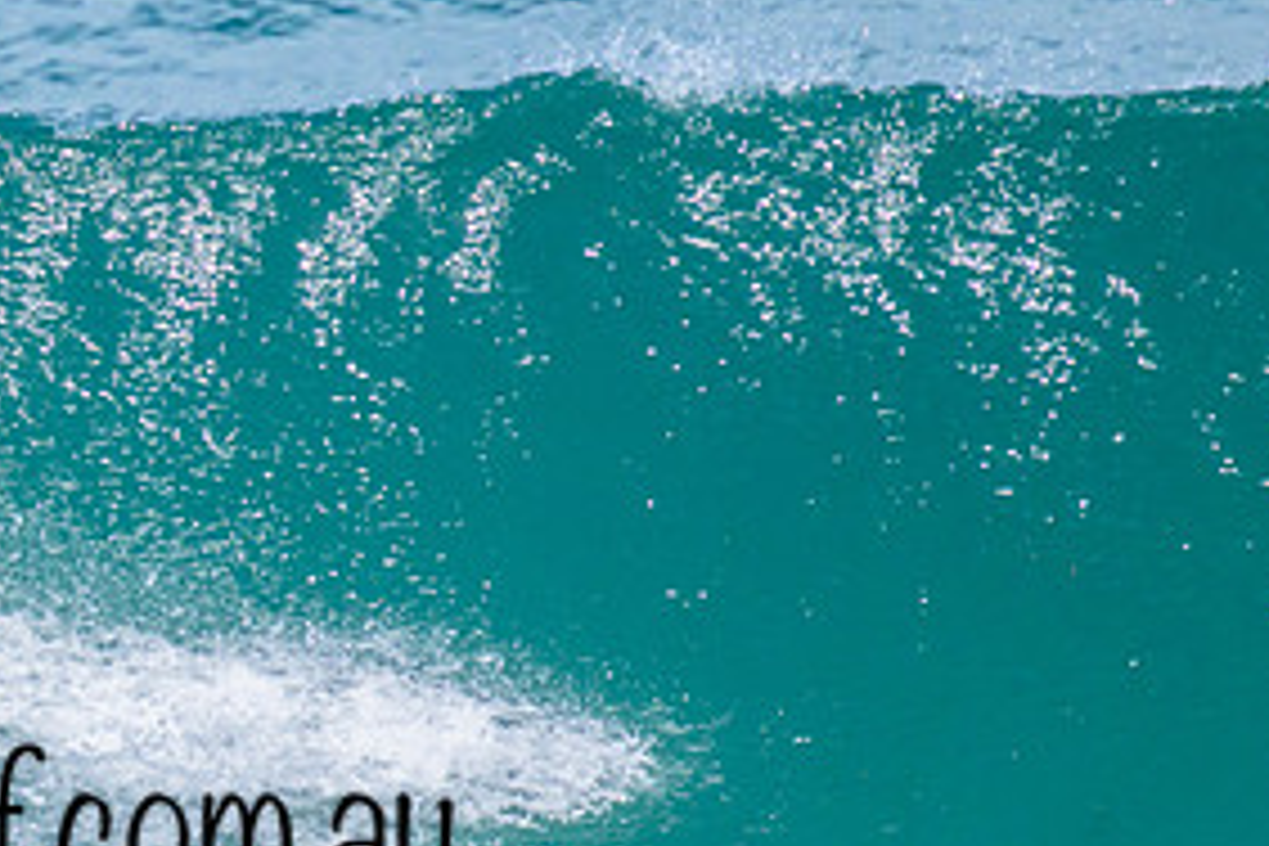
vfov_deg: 0.6
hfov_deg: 0.9
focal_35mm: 2249
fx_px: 79271
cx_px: -266
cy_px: 576
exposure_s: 1/2000
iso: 1000
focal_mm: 800
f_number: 11
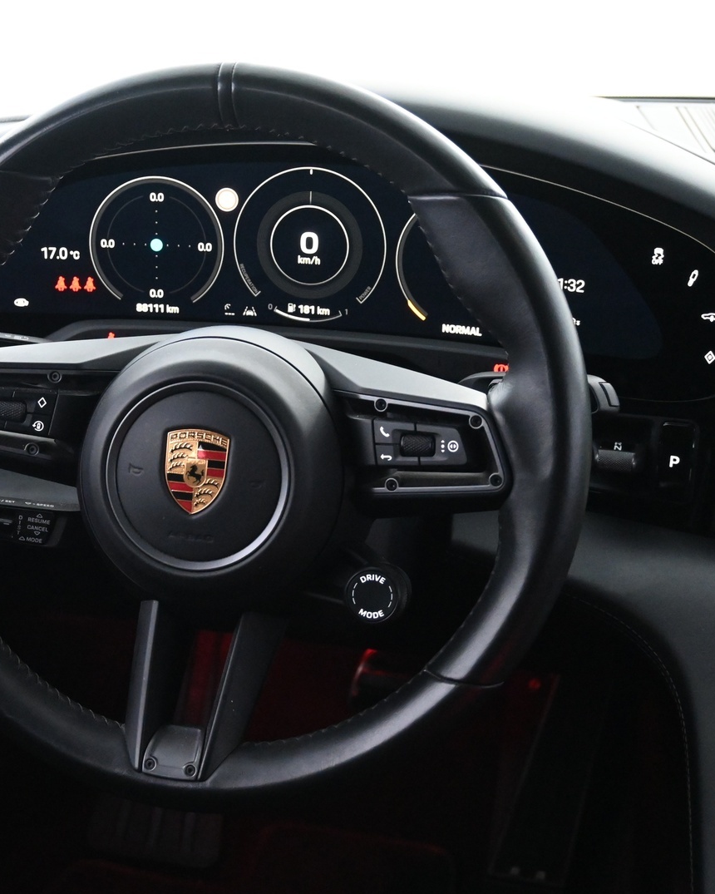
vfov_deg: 32.3
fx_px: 1544
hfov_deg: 25.8
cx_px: 201
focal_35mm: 58
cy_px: 448
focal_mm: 27.5
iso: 4500
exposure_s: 1/40
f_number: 4.5
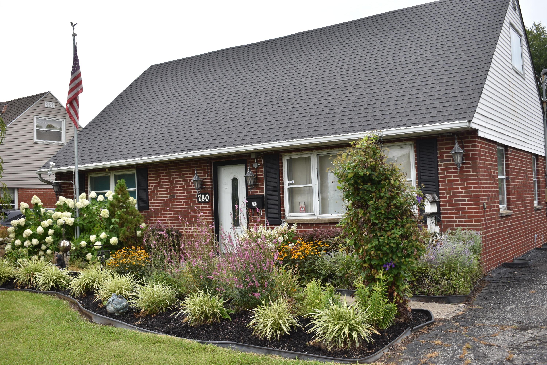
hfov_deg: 51.3
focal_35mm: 38
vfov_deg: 35.5
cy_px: 182
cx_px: 274
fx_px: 570
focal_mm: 25
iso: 100
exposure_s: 1/160
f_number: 6.3
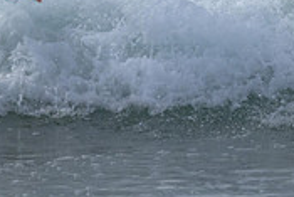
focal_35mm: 2648
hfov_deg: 0.8
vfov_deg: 0.5
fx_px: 21643
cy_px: -60
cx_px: 89
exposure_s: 1/1000
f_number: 11
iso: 3200
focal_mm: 800
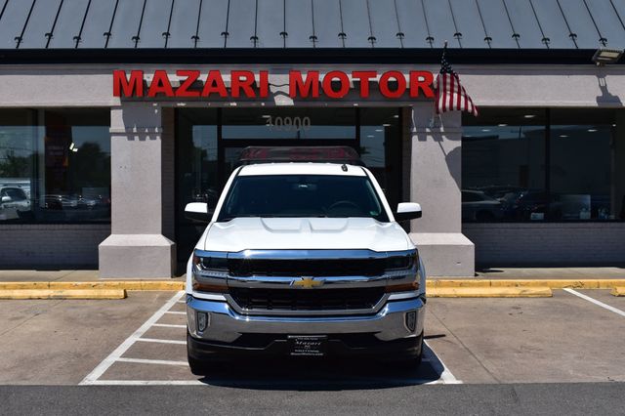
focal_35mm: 46
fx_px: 807
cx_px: 312
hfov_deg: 42.3
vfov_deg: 28.9
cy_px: 208
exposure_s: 1/500
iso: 200
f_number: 11
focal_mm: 31
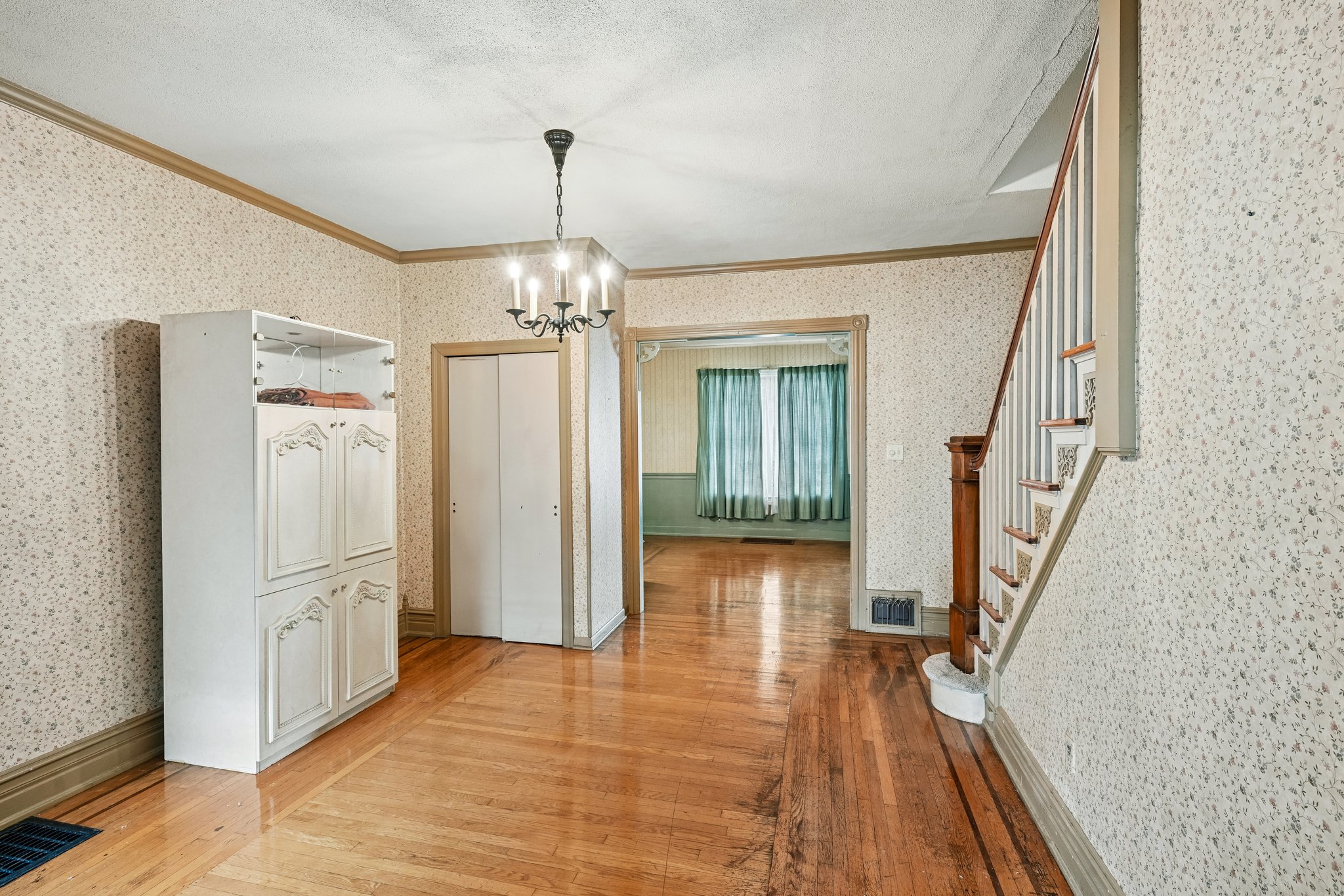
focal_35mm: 16
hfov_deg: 96.7
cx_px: 672
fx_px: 597
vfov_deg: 73.7
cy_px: 448
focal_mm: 16
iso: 800
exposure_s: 1/10
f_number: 8
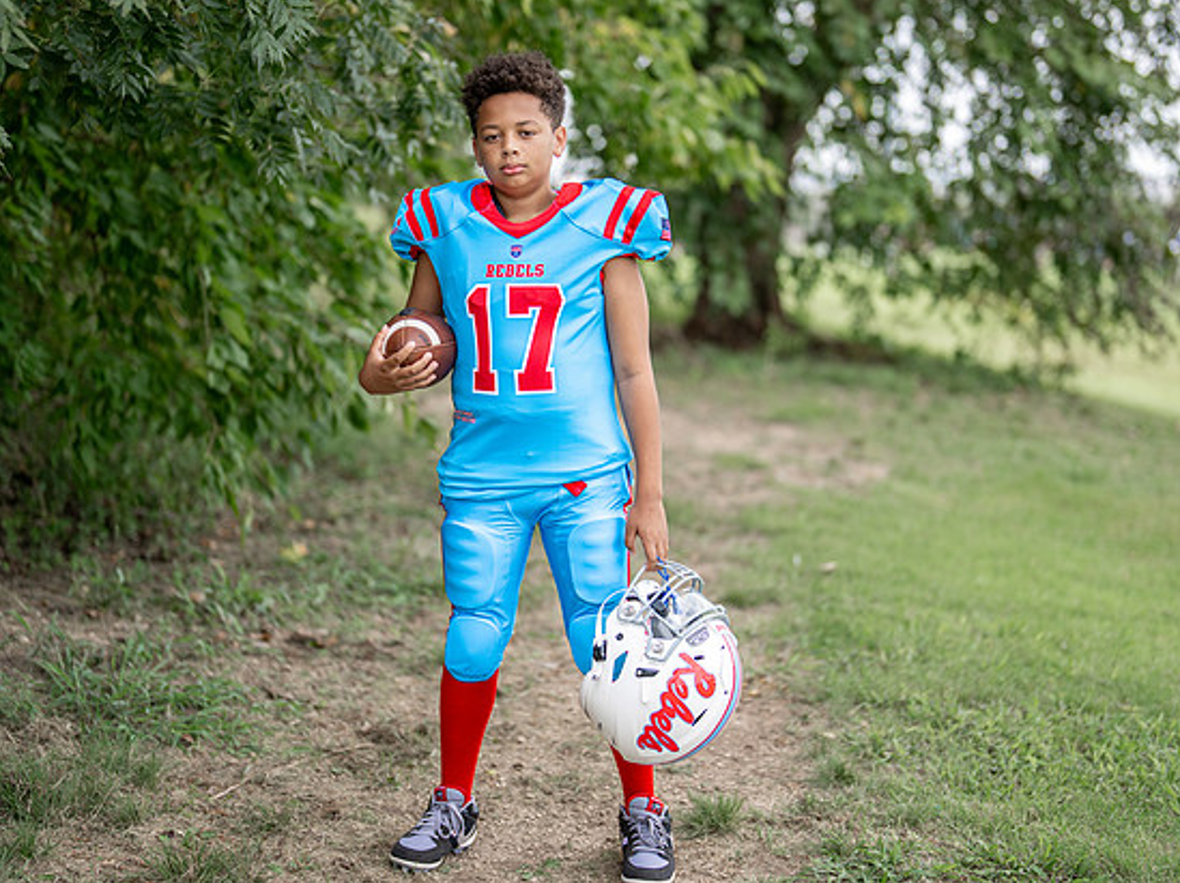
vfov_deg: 22.2
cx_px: 594
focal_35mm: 66
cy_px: 400
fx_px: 2248
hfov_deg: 29.4
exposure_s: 1/2000
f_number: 1.2
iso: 100
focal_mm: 50
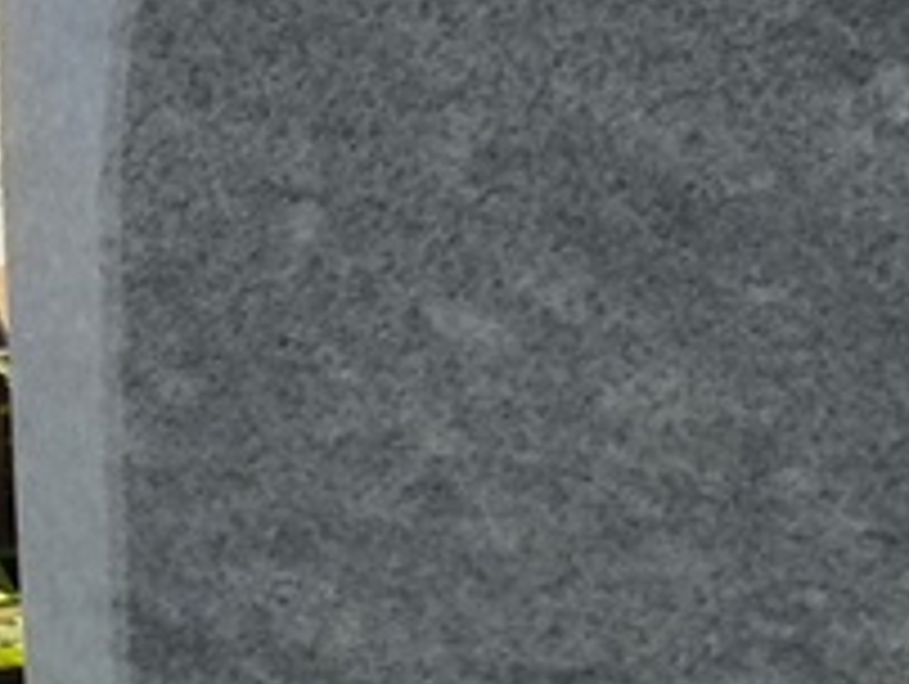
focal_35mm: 198
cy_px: 1053
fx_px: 5206
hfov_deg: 9.9
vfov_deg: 7.4
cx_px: 902
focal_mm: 4.71
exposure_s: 1/854
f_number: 1.7
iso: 50
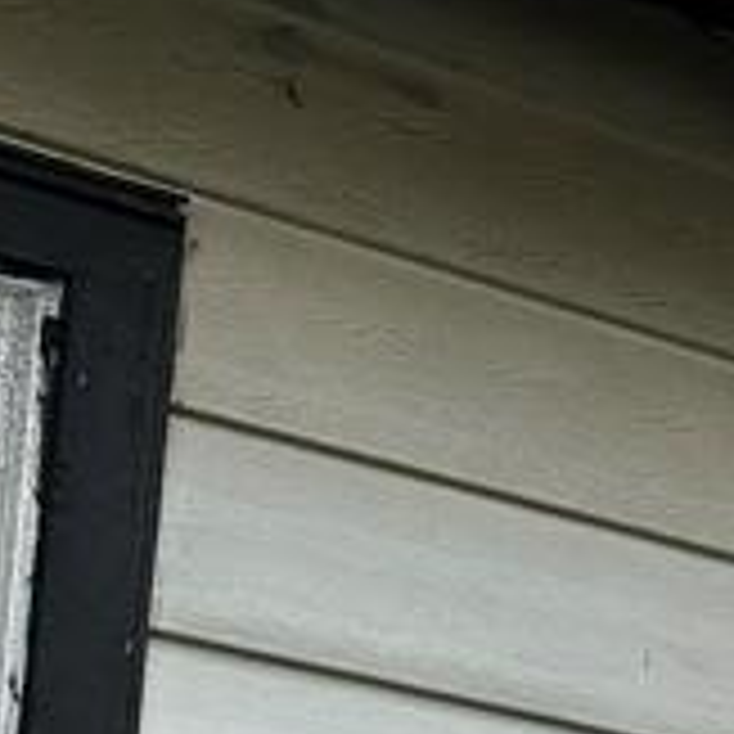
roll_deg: +0.3
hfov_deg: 10.0
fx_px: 3191
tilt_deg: +8.5
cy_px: 1369
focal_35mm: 133
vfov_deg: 12.0
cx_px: 2179
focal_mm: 6.86
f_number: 1.78
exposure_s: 1/4016
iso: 80
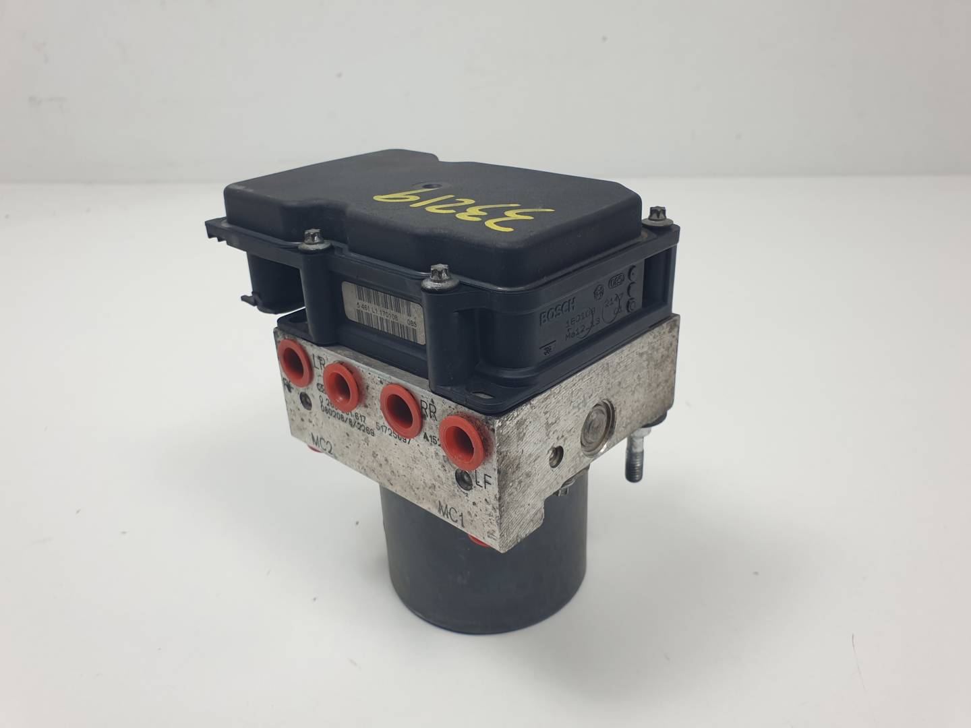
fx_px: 729
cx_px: 486
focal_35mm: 26
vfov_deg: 53.1
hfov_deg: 67.3
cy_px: 364
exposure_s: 1/238
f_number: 2.4
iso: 50
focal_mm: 4.3
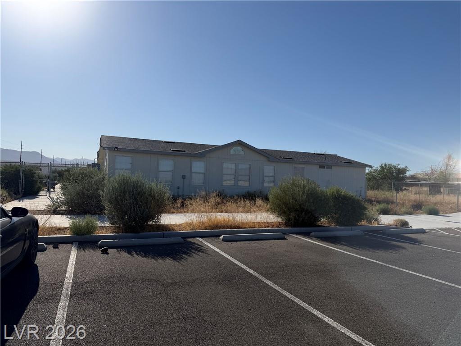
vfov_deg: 56.8
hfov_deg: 71.6
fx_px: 320
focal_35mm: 24
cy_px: 173
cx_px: 230
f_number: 1.78
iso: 80
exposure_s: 1/9091
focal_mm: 6.76
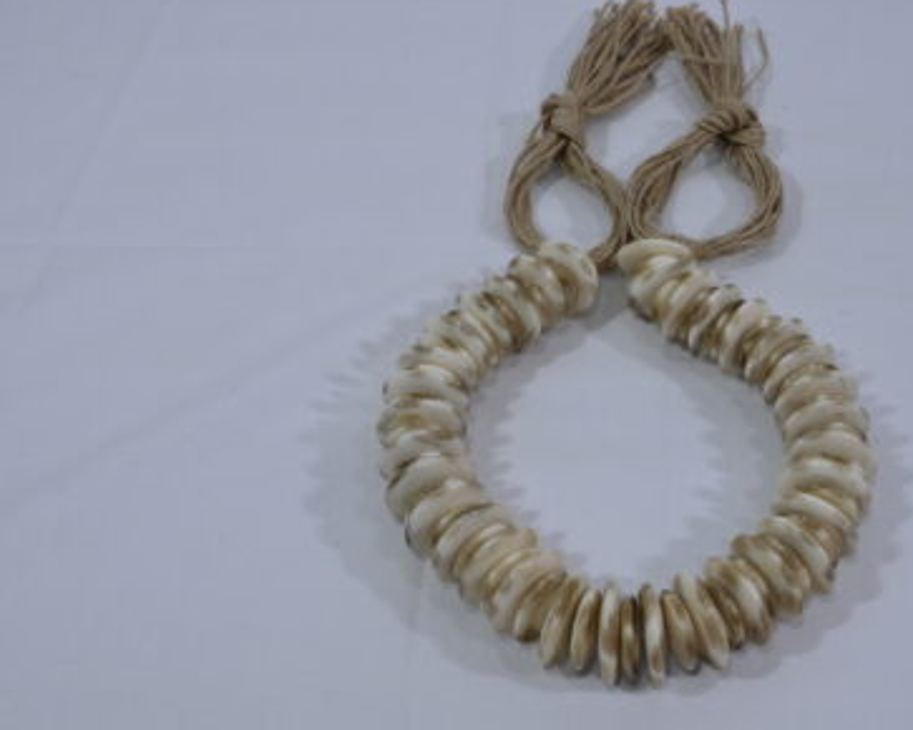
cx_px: 631
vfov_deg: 32.9
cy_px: 386
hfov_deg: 39.9
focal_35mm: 46
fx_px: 1236
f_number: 10
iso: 640
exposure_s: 1/125
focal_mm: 29.5
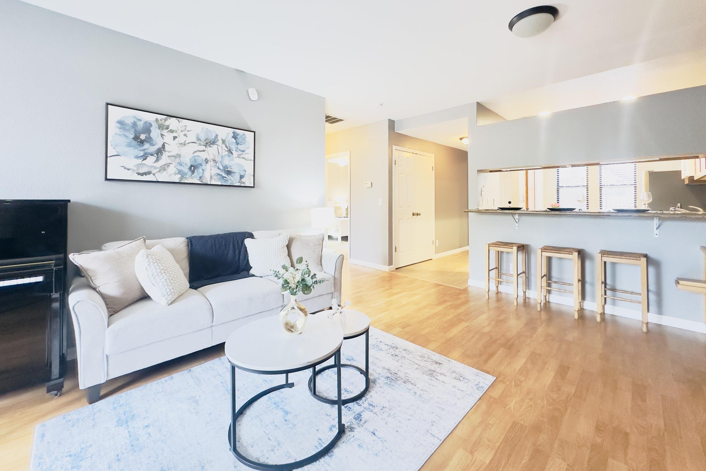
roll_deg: -0.8
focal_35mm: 15
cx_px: 359
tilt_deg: +0.7
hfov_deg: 100.4
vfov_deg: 76.8
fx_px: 294
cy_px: 199
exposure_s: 1/40
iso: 800
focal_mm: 2.22
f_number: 2.2
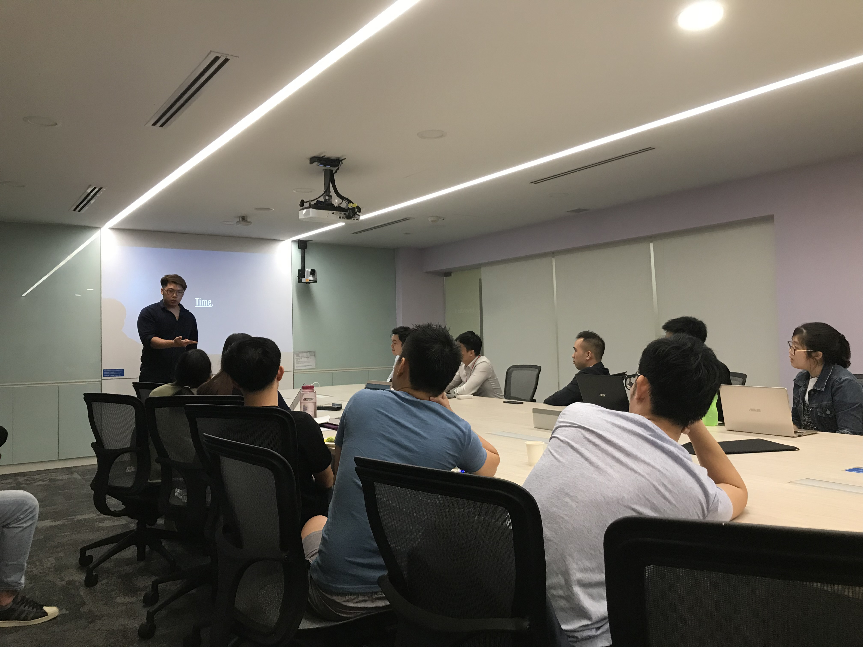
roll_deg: +0.6
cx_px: 432
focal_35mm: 28
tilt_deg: +3.7
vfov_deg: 49.7
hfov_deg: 63.4
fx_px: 698
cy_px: 324
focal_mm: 3.99
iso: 40
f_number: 1.8
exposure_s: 1/25
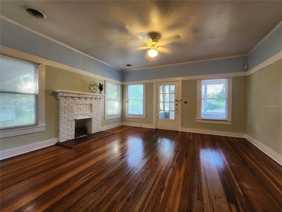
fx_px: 106
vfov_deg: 89.9
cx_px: 141
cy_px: 106
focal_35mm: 13
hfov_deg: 106.2
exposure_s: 1/40
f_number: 2.2
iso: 320
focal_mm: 2.2
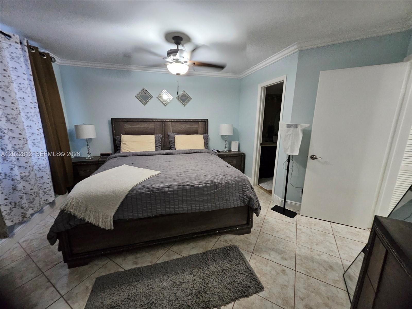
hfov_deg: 106.2
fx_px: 155
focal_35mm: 13
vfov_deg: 89.9
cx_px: 206
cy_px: 154
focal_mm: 1.74
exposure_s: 1/30
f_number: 2.2
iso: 640
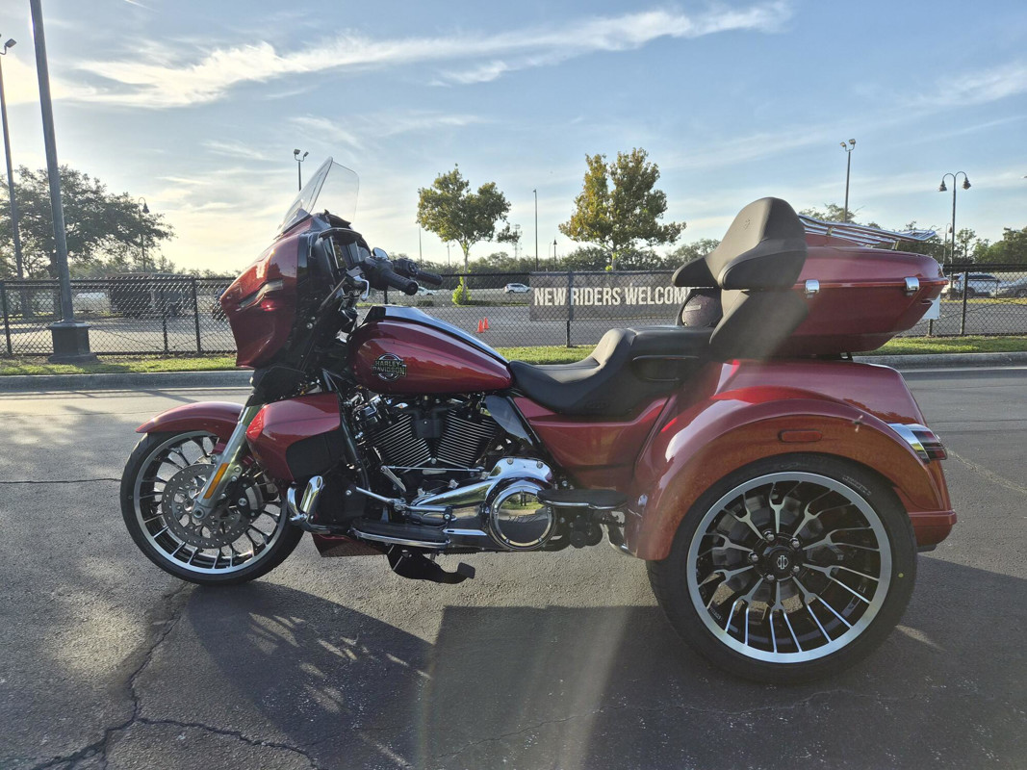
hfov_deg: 73.9
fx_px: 682
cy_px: 385
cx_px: 514
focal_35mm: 23
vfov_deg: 58.9
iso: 80
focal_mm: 5.4
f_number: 1.8
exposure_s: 1/3672
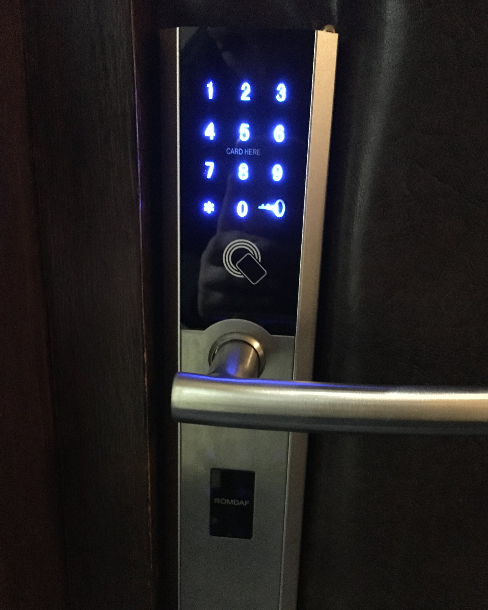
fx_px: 560
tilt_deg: -17.8
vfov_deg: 57.1
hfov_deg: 47.1
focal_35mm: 31
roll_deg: -0.8
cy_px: 329
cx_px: 243
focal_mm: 4.15
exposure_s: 1/17
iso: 1250
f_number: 2.2
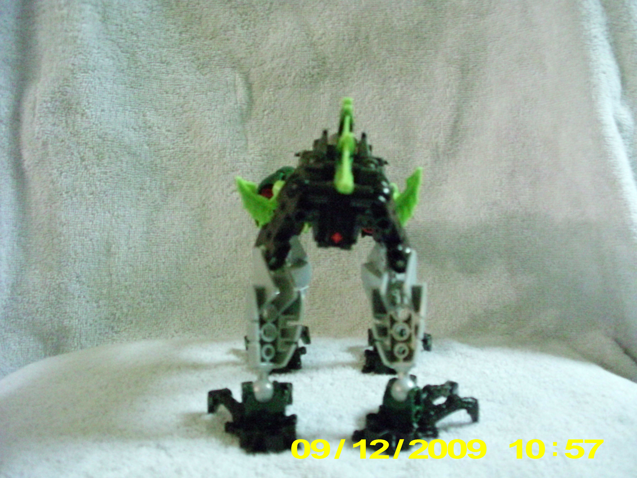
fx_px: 699
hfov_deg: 49.0
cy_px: 239
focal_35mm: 38
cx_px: 318
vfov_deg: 37.7
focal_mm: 6.3
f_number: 3.1
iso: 1600
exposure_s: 1/14
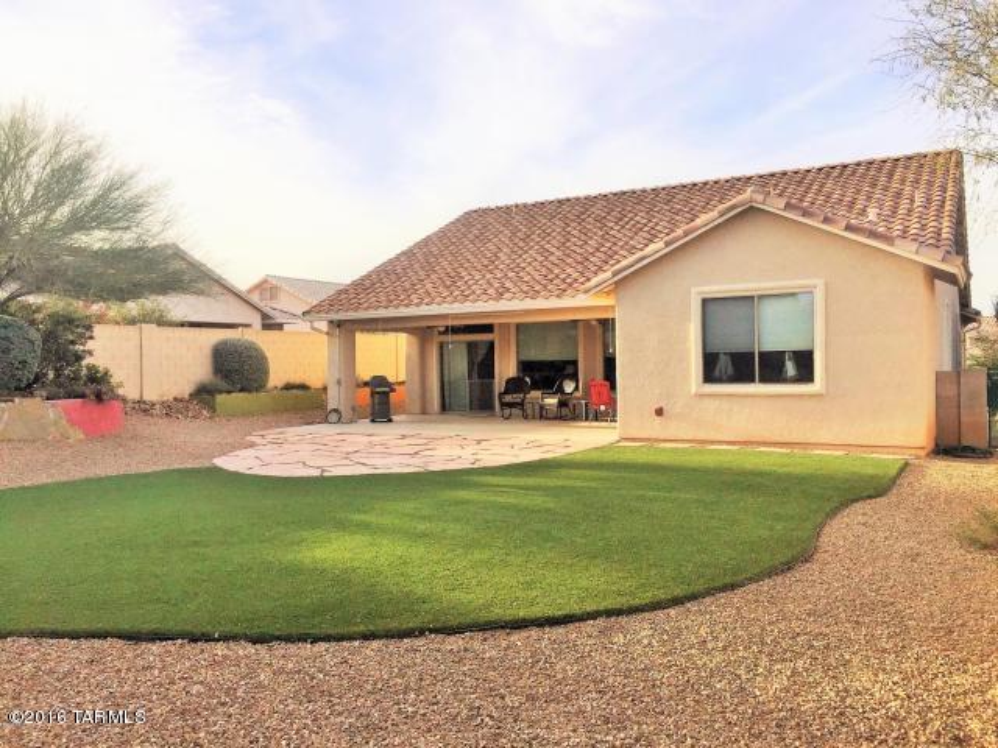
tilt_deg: +0.2
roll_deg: +0.3
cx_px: 499
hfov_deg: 61.7
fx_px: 836
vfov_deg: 48.2
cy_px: 374
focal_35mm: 29
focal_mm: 4.15
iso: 32
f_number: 2.2
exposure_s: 1/1412
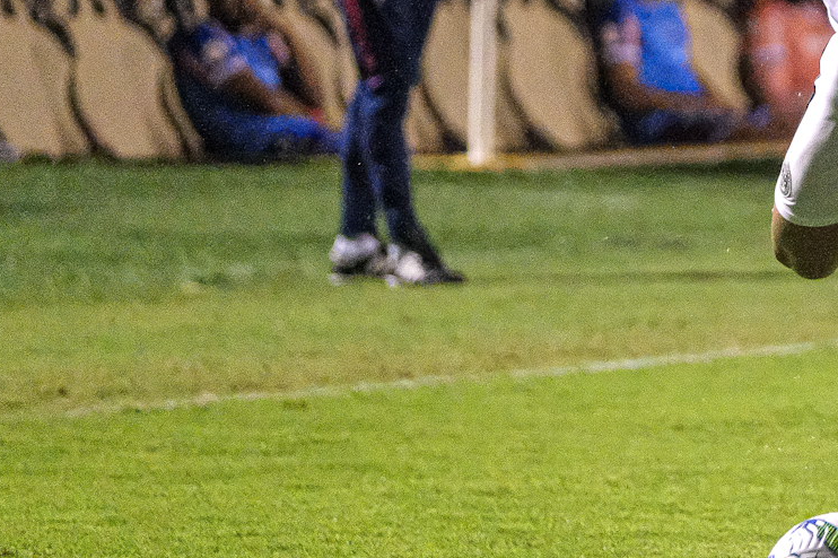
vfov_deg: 2.4
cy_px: -36
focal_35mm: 580
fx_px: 13494
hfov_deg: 3.5
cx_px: 1073
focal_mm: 140
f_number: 2.8
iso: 12800
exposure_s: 1/800
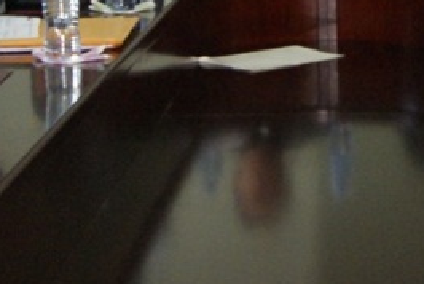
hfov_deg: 13.8
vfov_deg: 9.3
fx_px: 1721
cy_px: -94
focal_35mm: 146
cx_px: 429
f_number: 5.6
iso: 800
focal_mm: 18
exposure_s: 1/80
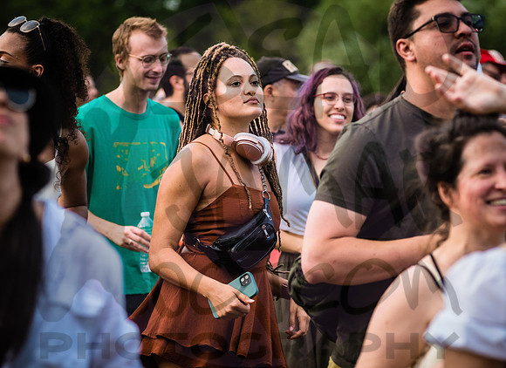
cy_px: 170
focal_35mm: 154
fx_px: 2234
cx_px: 270
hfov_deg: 12.9
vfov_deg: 9.4
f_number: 4
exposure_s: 1/640
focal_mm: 120
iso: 1000
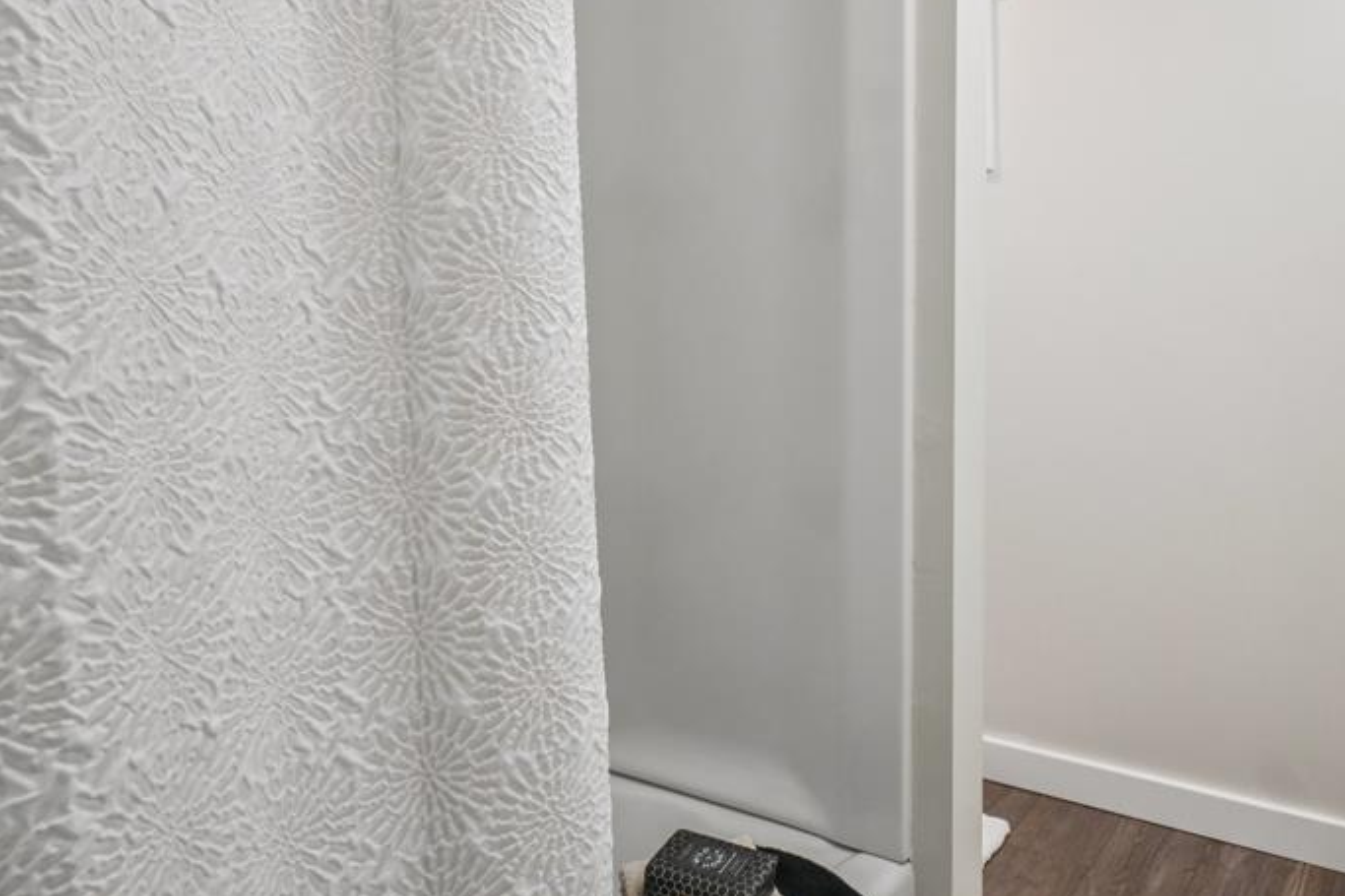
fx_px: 924
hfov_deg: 68.4
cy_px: 303
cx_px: 973
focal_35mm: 25
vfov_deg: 50.8
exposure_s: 1/30
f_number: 8
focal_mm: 11
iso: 400
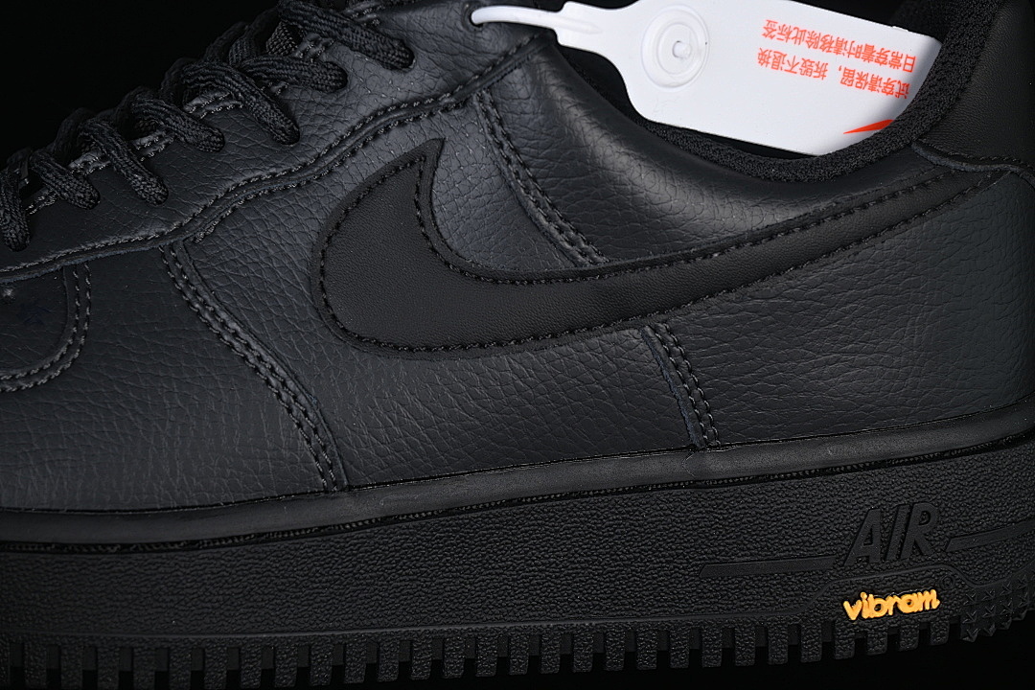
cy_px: 345
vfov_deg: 18.2
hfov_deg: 27.0
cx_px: 518
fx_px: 2156
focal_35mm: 75
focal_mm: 50
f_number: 6.3
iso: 160
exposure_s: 1/50
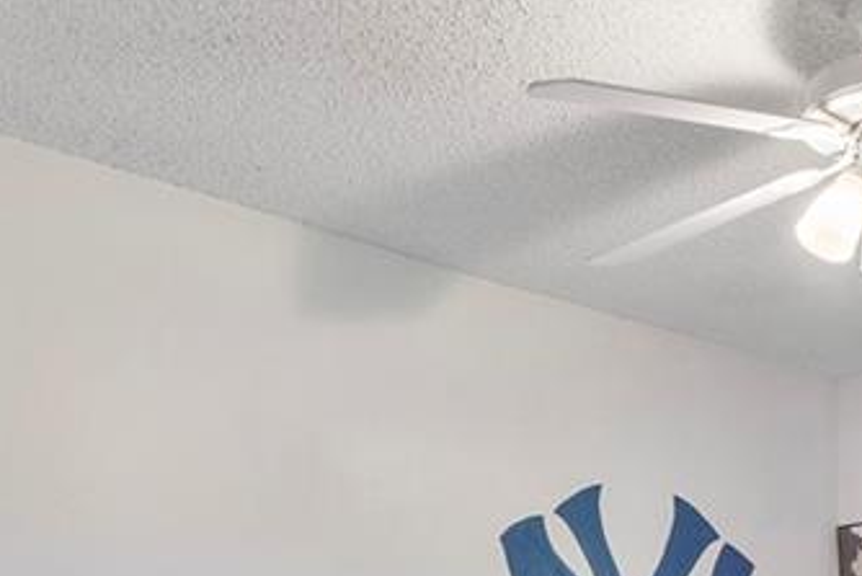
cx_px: 653
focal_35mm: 51
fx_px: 1210
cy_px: 692
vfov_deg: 24.3
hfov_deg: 38.1
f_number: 11
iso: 160
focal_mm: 11
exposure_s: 1.6
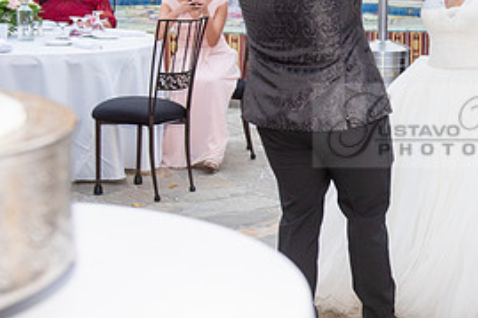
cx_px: 467
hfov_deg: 23.8
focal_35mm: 82
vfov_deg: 16.6
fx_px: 1088
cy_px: 125
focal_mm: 38
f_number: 4
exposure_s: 1/160
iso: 800
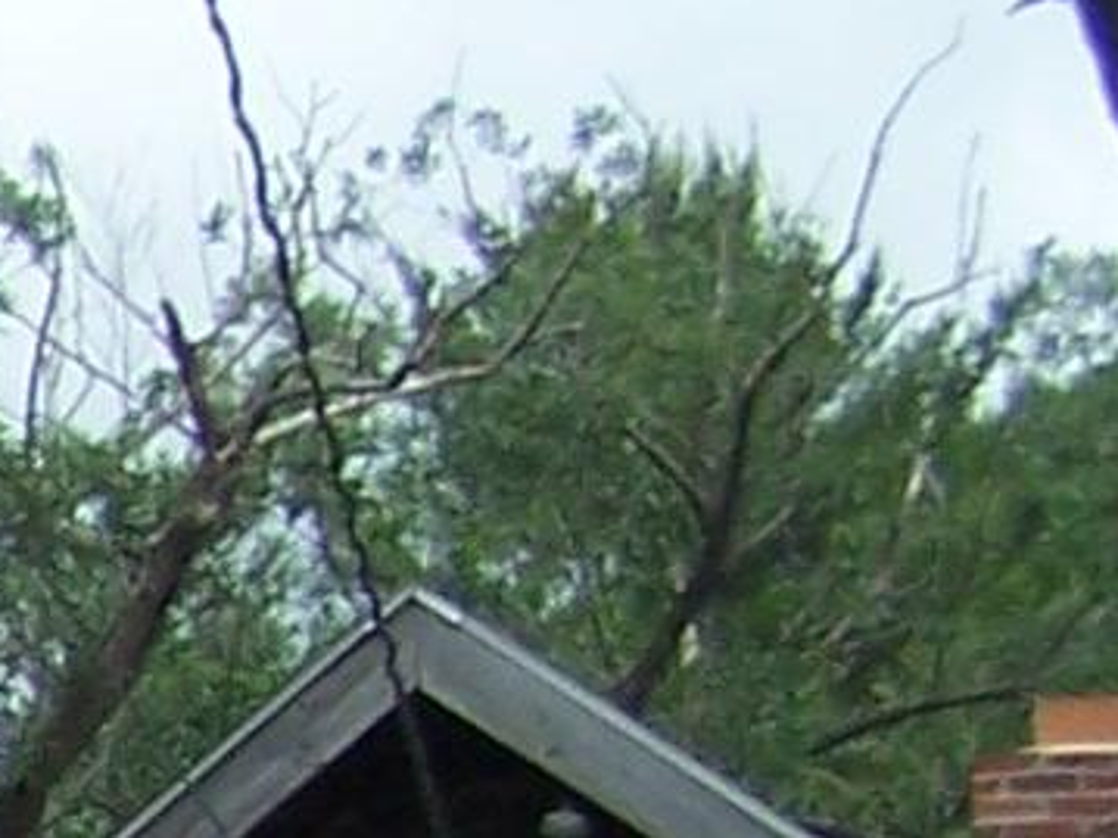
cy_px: 1757
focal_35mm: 273
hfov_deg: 6.4
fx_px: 8814
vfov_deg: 5.3
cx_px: -2688
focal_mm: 6.3
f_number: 2.8
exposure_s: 1/750
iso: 80
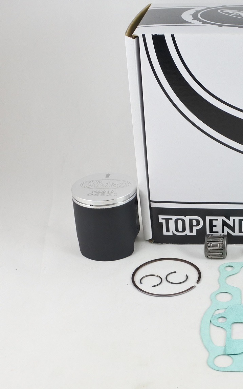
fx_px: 477
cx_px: 264
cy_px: 196
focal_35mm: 45
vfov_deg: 44.4
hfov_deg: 26.5
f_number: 3.8
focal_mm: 11
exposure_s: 1/125
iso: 400
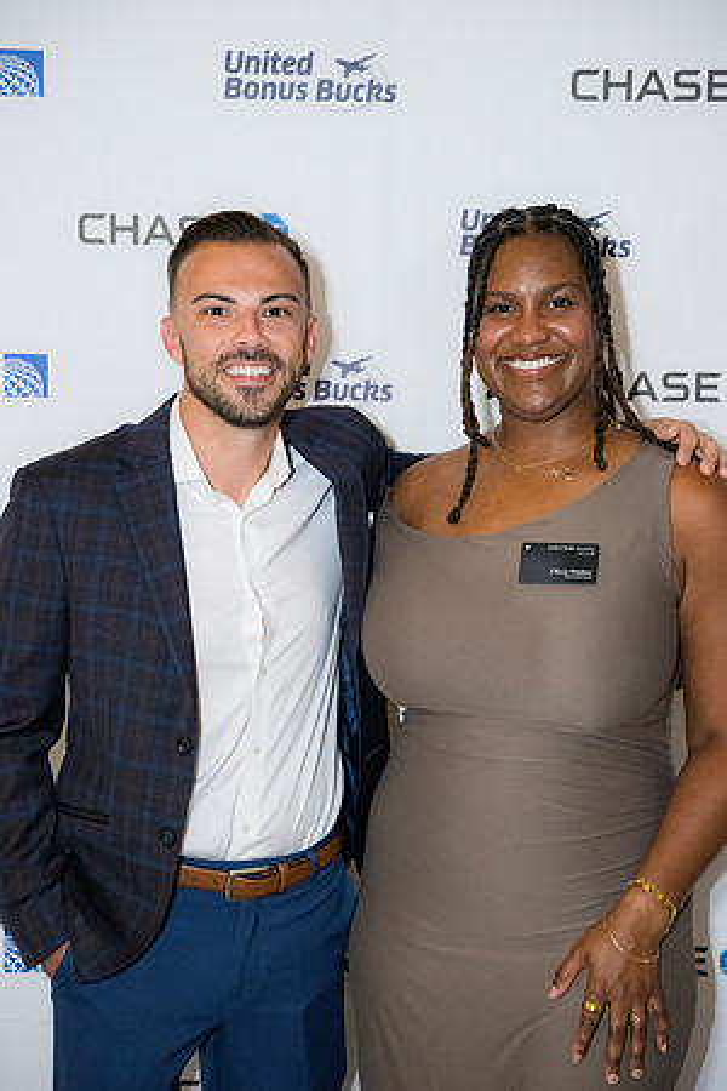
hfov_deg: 20.9
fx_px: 1969
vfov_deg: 31.0
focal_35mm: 65
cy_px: 546
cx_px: 364
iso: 3200
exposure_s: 1/125
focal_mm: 65
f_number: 4
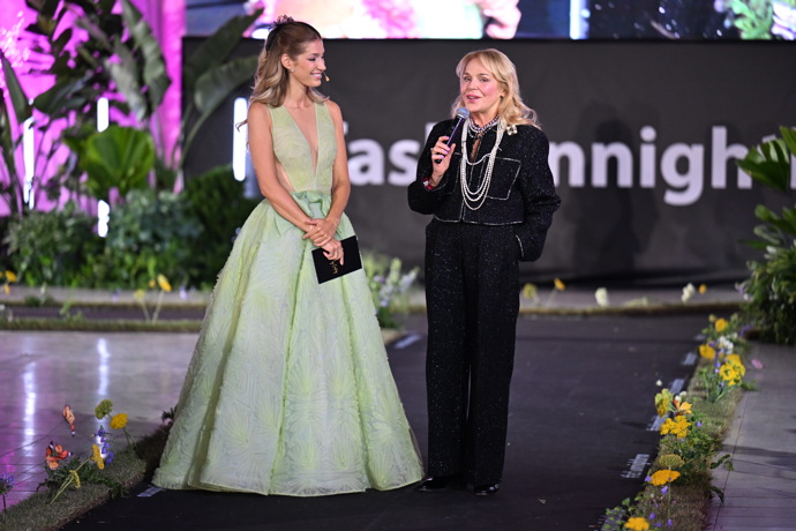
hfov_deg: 13.7
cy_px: 266
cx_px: 398
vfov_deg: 9.1
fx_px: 3316
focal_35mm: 150
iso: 2500
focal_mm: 150
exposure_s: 1/160
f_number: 2.8
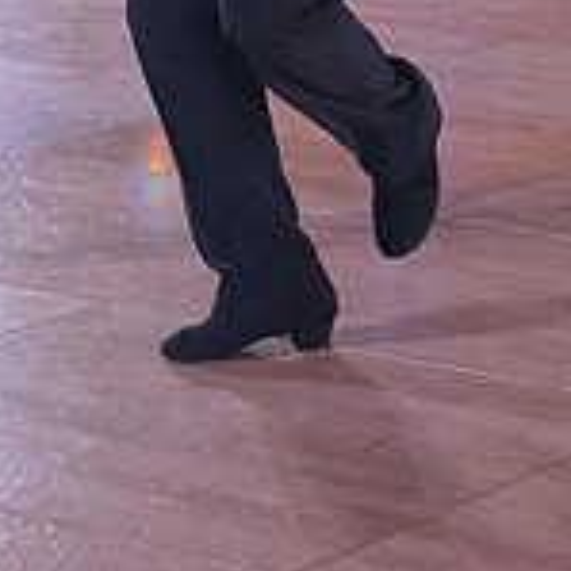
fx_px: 3098
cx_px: -90
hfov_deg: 10.4
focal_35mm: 166
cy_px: -276
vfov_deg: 10.2
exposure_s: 1/400
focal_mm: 50
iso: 1250
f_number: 4
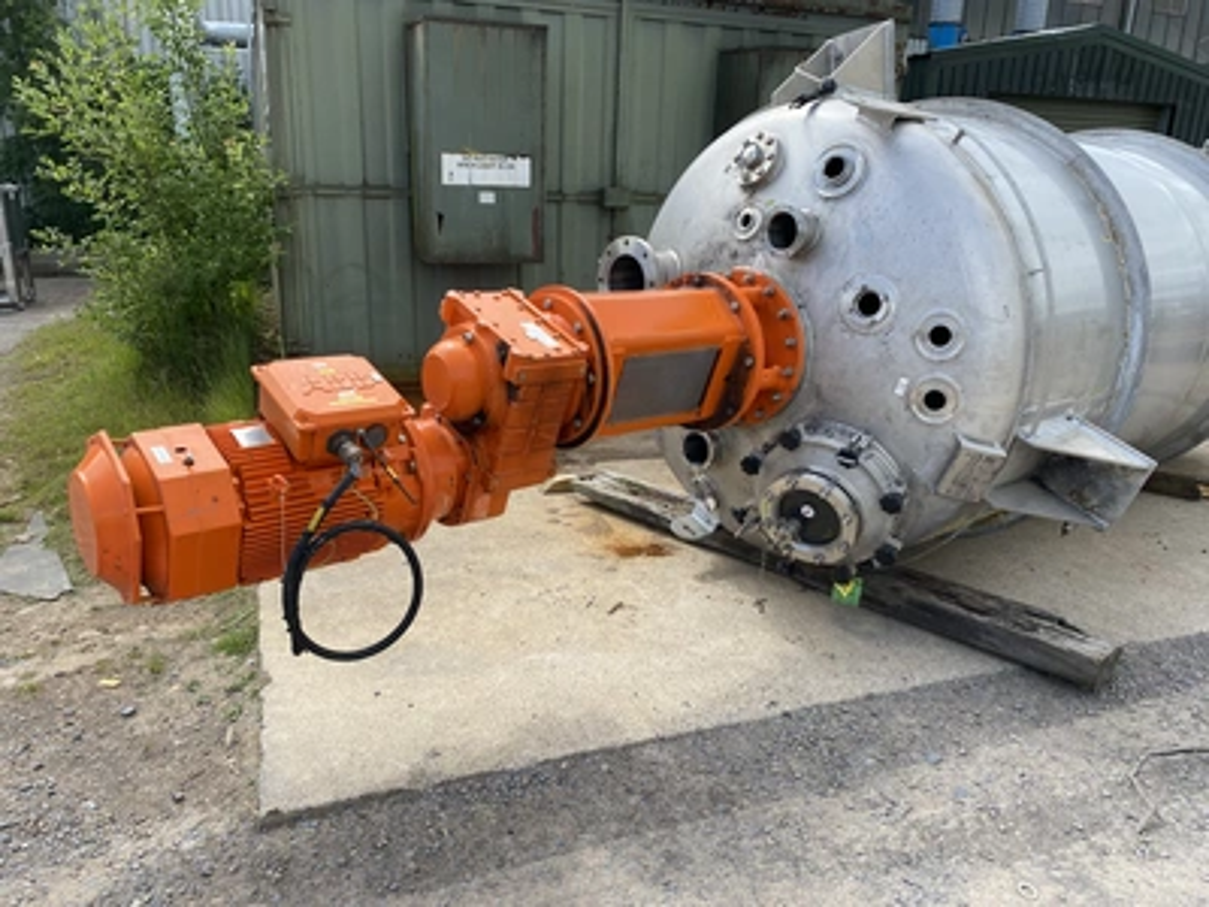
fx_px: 908
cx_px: 604
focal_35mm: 26
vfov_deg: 53.1
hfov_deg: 67.3
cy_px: 454
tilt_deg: -16.6
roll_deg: -2.1
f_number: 1.8
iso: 32
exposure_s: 1/1565
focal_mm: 4.25
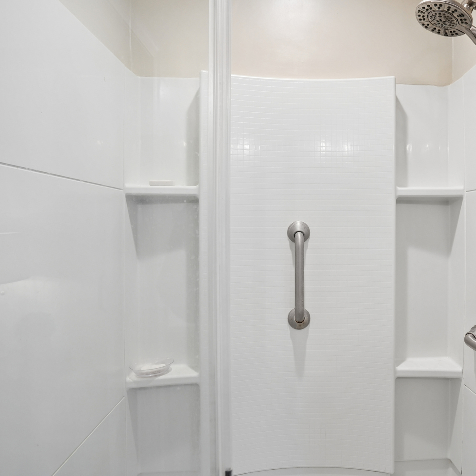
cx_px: 310
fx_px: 342
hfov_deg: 68.0
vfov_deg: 69.6
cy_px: 238
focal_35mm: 22
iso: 400
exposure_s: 1/60
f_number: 5.6
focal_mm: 17
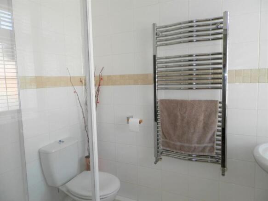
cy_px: 100
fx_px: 194
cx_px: 134
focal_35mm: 25
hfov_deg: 69.4
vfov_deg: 54.9
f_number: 3.1
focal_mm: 4.5
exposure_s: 1/30
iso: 100
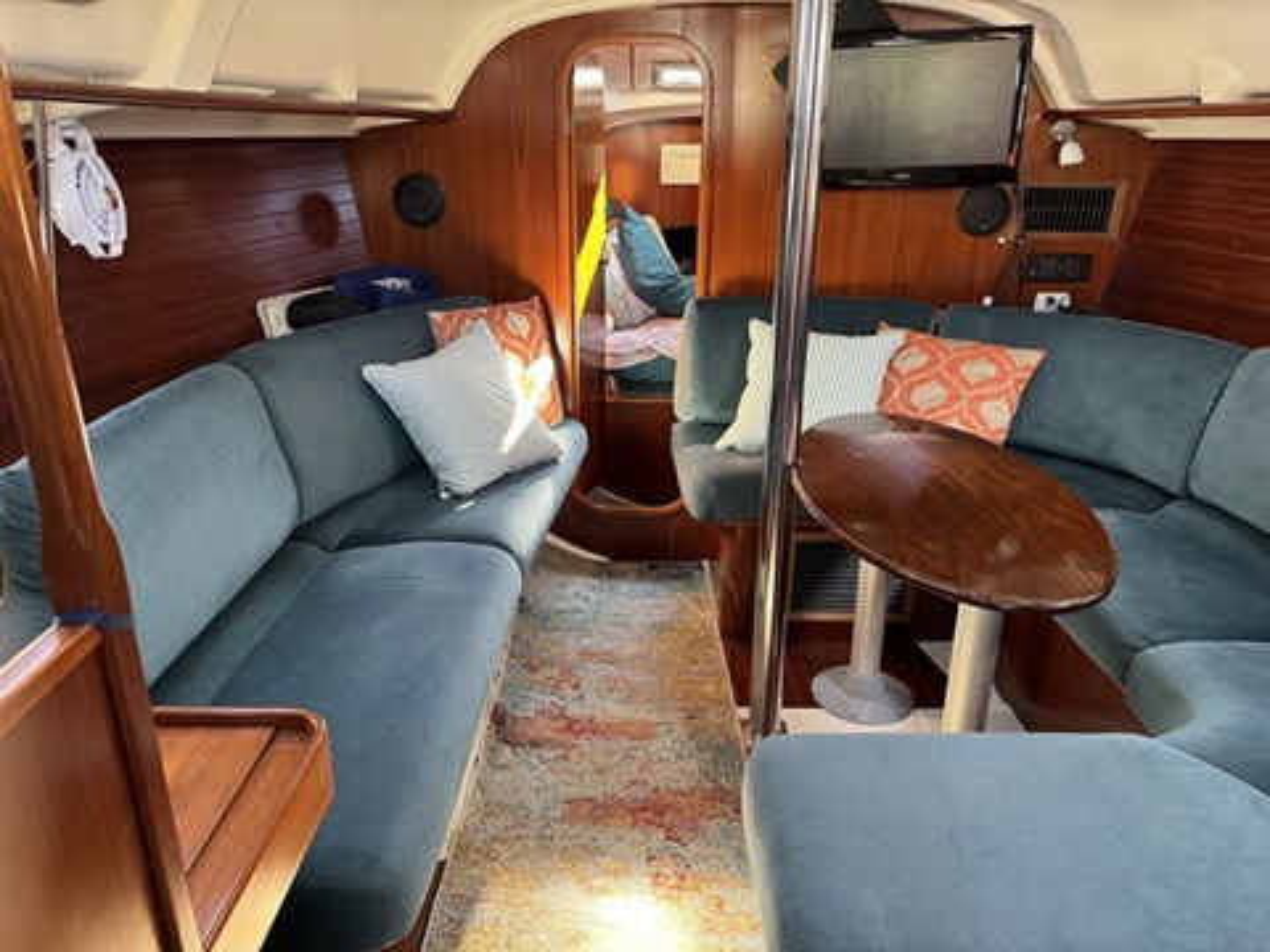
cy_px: 476
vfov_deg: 56.8
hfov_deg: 71.6
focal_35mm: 24
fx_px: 881
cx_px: 635
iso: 320
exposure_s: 1/60
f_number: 1.78
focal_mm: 6.76
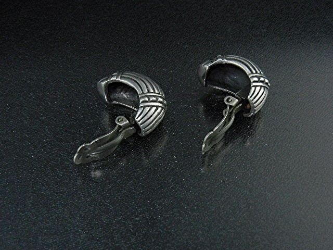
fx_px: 568
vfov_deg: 24.8
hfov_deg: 32.7
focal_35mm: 59
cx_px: 166
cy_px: 125
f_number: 8
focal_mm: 10.6
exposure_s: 1/30
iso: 800
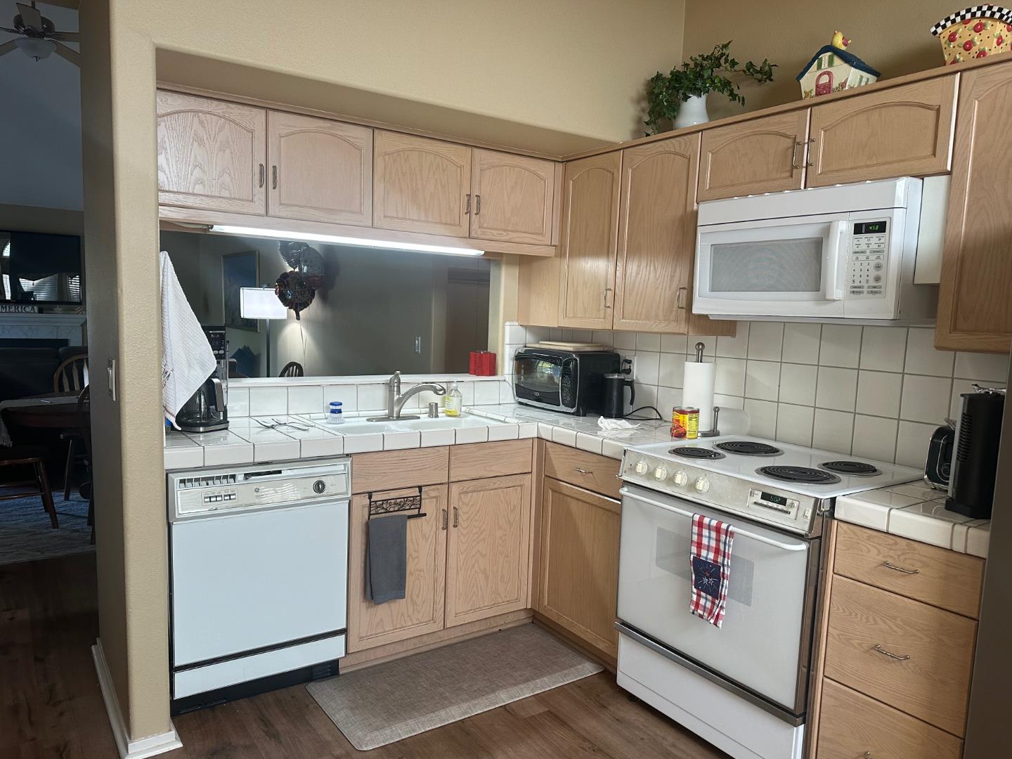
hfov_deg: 69.4
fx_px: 731
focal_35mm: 25
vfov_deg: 54.9
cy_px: 393
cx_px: 510
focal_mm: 6.86
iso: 200
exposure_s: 1/120
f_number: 1.78
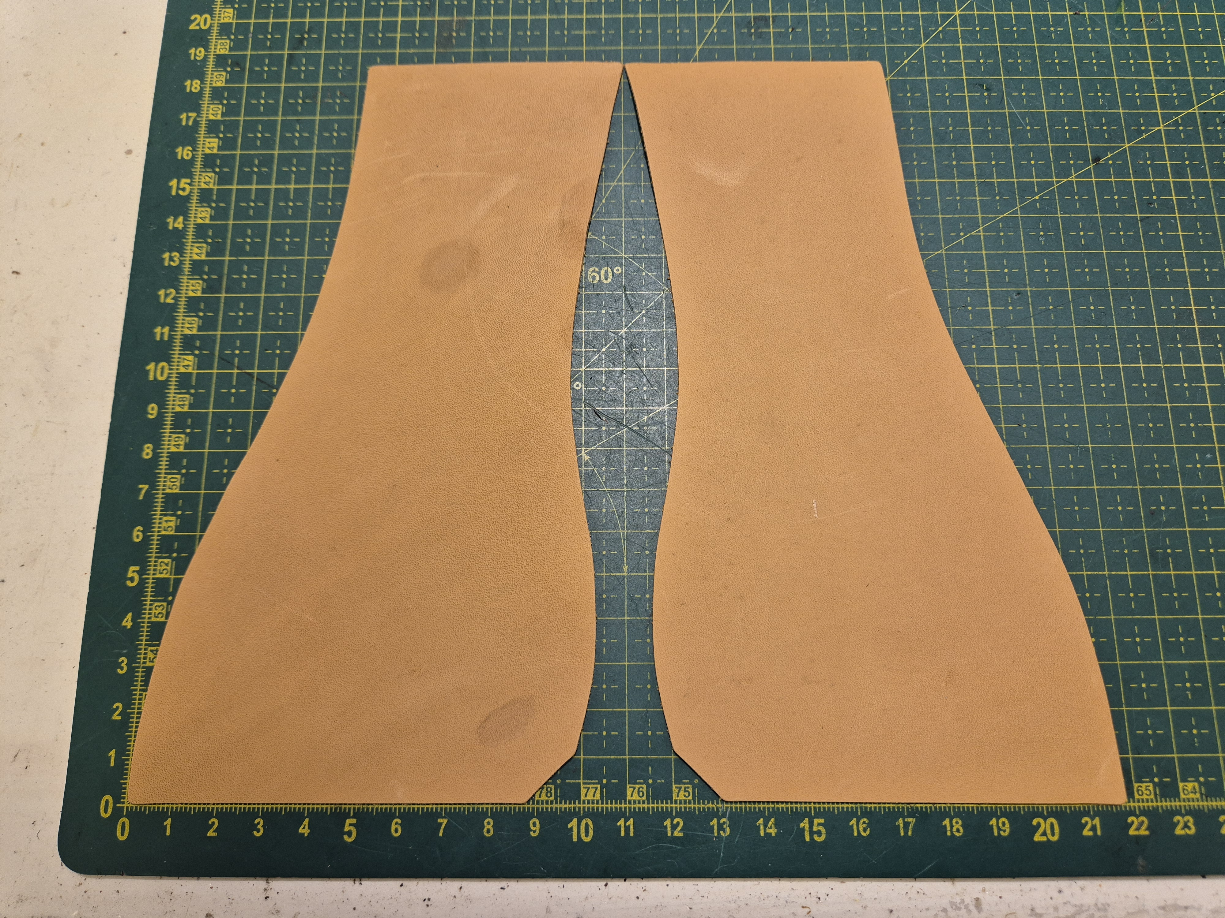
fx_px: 814
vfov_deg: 58.9
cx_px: 612
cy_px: 459
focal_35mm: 23
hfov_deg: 73.9
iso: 100
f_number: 1.8
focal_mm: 5.4
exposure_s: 1/100
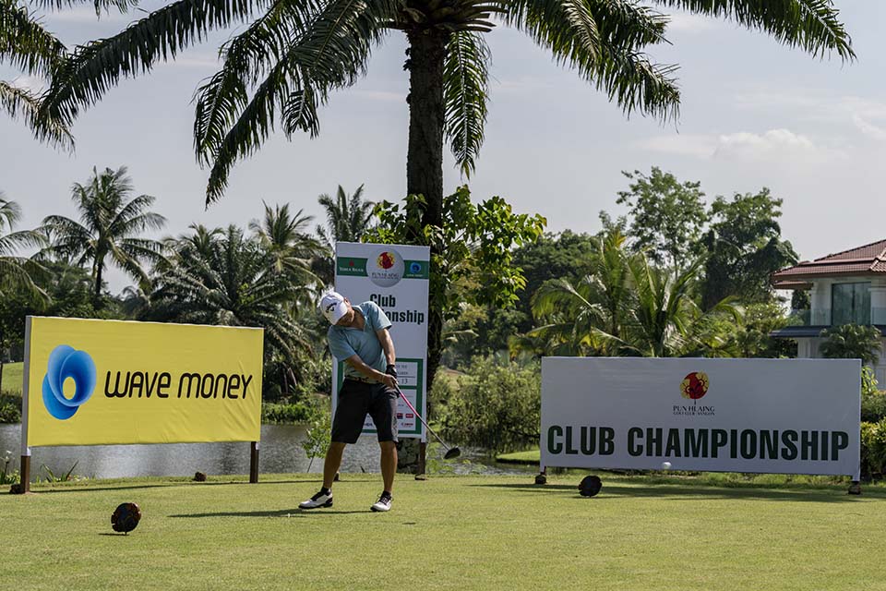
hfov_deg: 27.3
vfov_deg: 18.4
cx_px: 443
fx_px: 1821
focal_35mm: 74
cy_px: 296
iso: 320
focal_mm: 74
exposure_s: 1/2000
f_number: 5.6
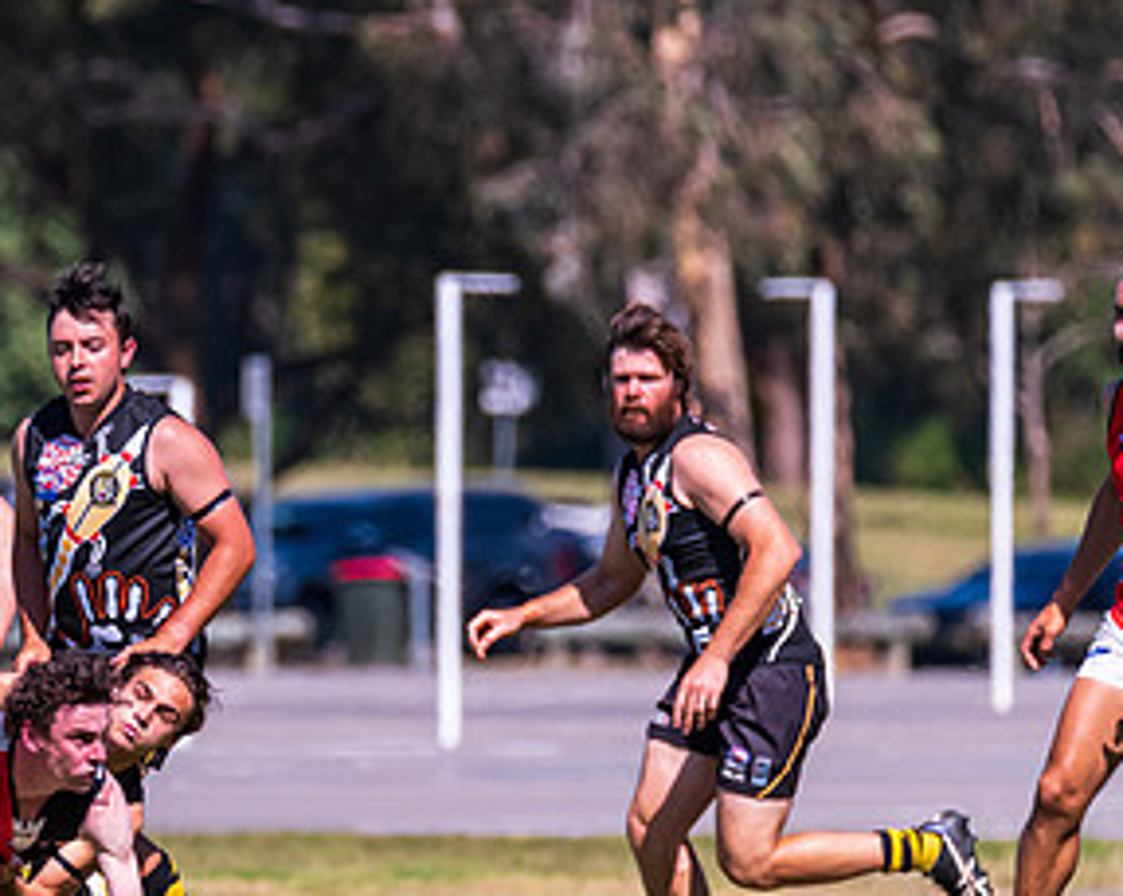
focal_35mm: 1014
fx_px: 33667
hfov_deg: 1.9
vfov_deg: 1.5
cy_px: 616
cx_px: -152
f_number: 6.3
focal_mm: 420
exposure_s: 1/2500
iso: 800
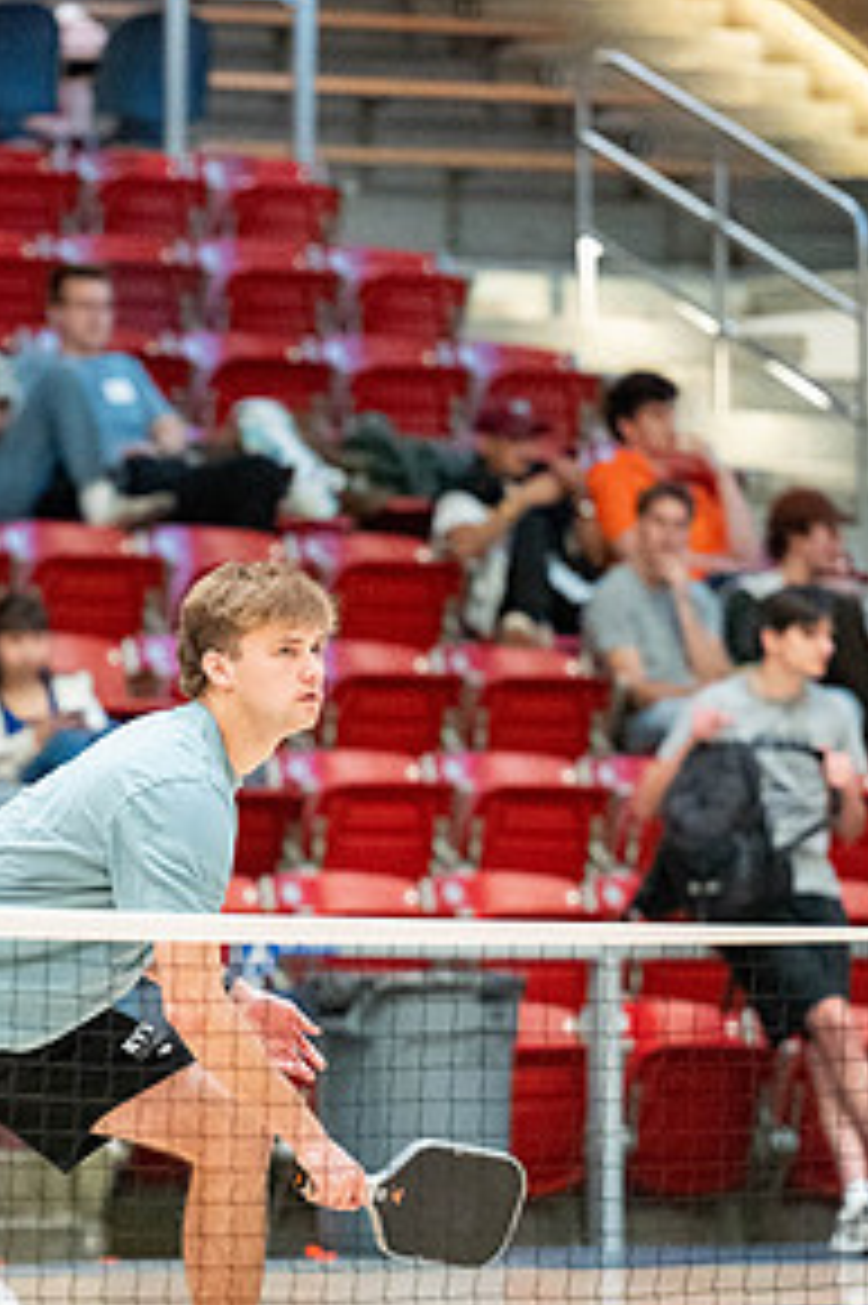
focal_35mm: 280
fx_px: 10138
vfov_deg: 7.4
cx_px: 108
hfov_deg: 4.9
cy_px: 781
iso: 5000
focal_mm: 140
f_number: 2.8
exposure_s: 1/500
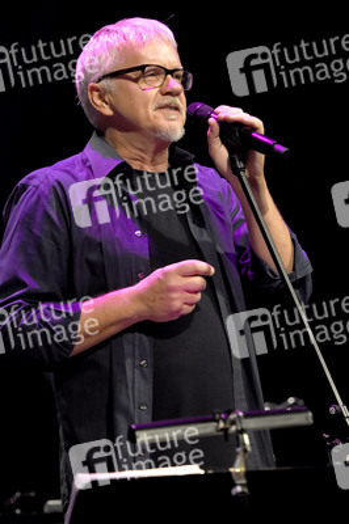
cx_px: 174
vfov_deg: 8.3
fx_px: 3605
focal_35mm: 248
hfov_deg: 5.5
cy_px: 262
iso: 1600
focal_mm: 165
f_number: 3.2
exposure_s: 1/320
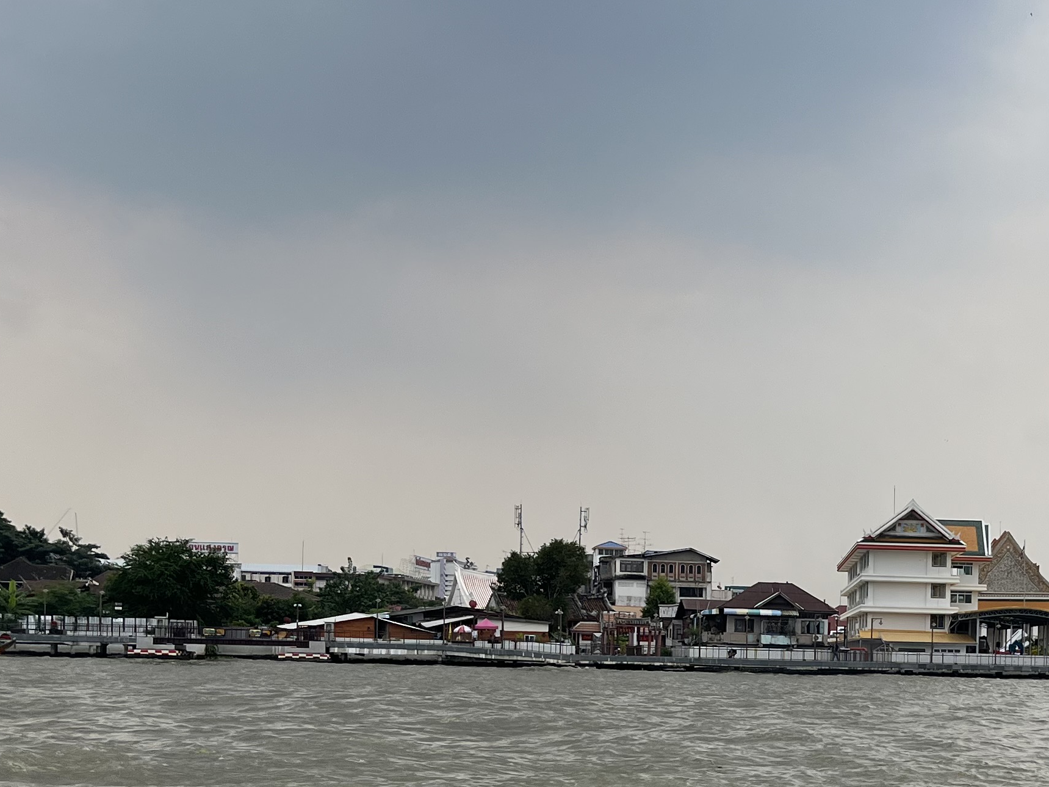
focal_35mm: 61
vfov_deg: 23.5
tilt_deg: +0.9
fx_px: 1848
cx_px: 880
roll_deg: -2.3
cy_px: 684
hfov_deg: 30.7
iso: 50
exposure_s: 1/3413
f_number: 1.6
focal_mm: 5.1
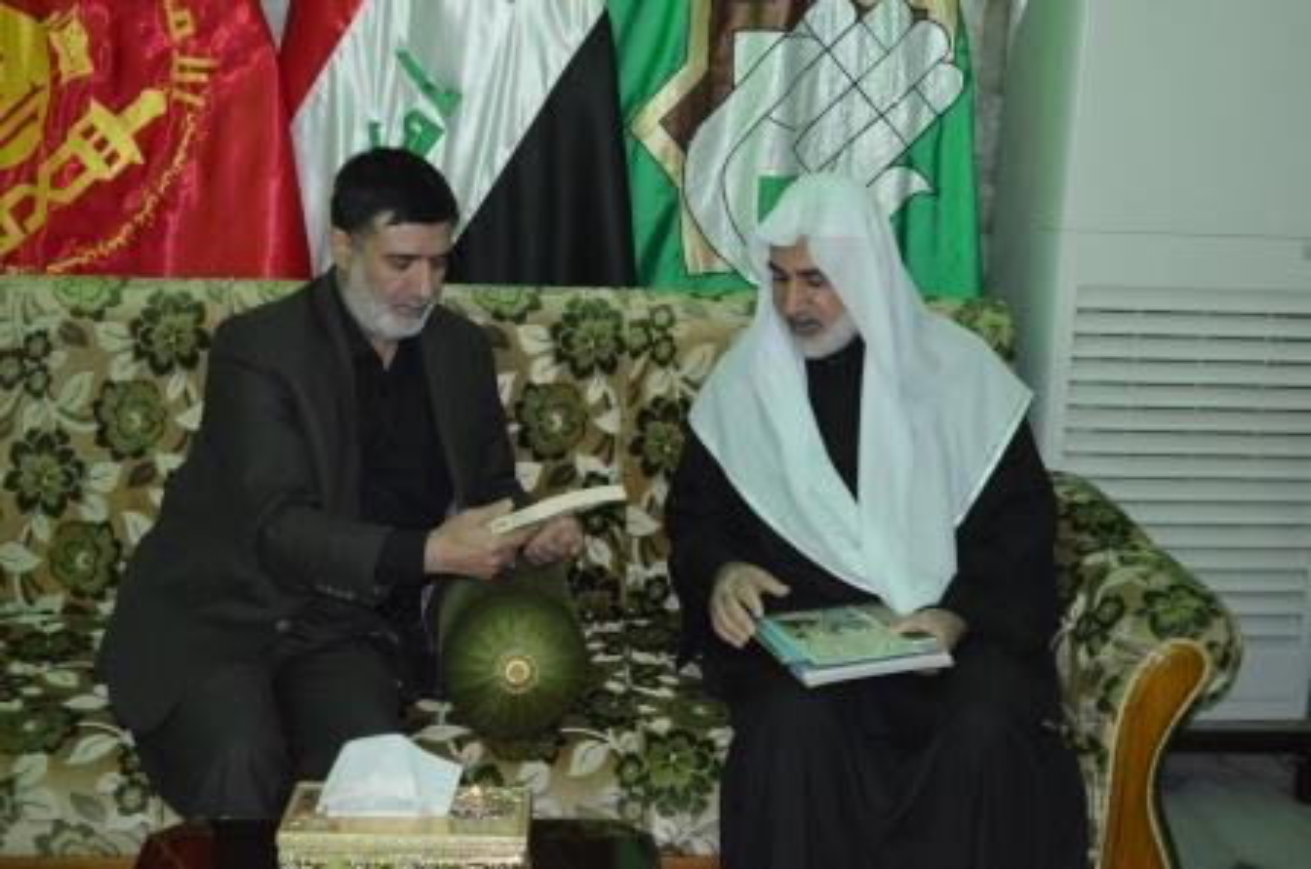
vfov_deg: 26.4
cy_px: 434
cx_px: 656
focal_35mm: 51
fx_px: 1854
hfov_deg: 38.9
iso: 3200
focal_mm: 34
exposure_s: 1/60
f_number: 5
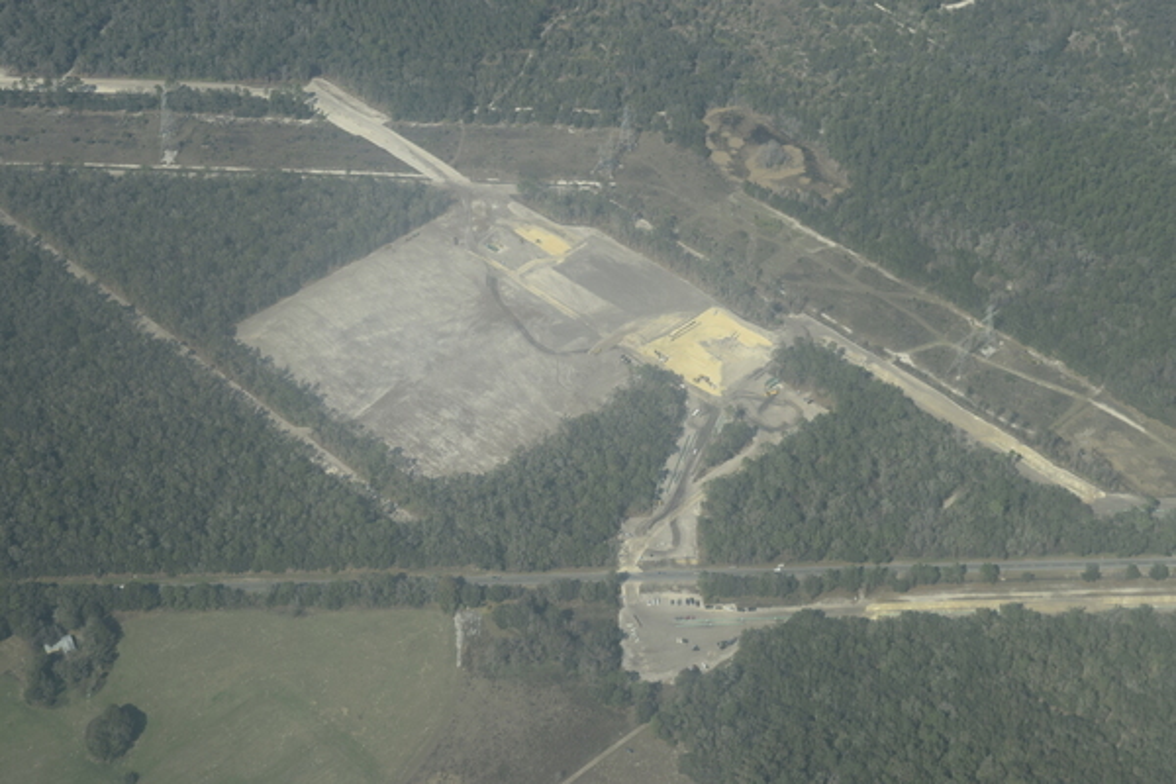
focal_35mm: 72
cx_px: 588
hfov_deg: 28.1
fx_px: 2352
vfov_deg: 18.9
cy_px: 392
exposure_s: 1/320
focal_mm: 48
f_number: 9
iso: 200
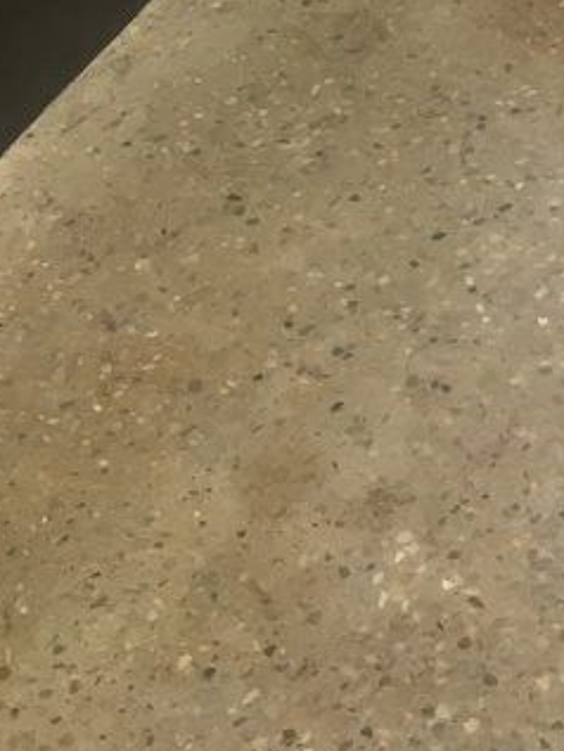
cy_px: -819
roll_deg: +2.1
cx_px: 685
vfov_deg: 13.3
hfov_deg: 11.6
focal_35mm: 125
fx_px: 2714
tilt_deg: -12.1
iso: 50
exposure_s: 1/30
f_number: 2.2
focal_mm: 4.15
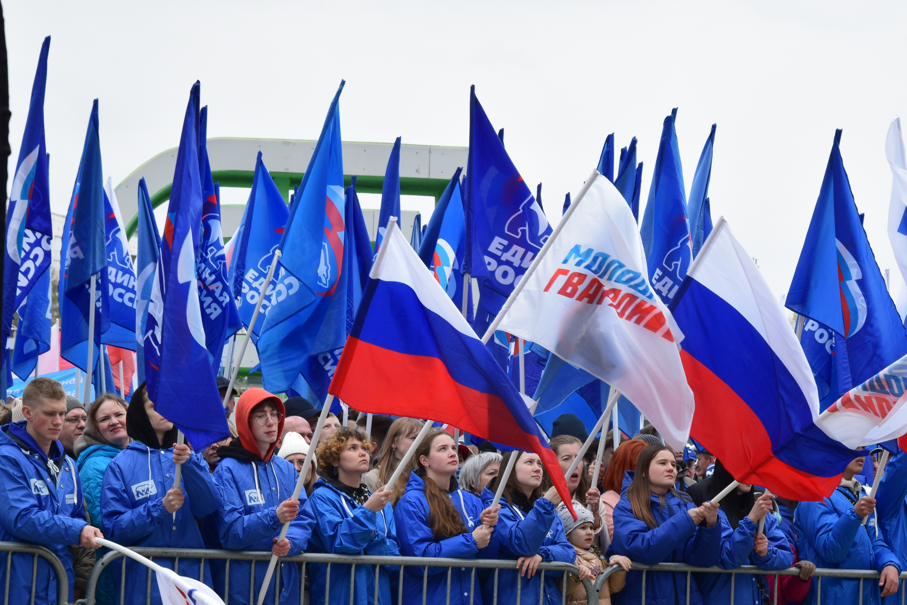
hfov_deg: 16.0
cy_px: 328
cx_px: 513
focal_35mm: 128
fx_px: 3226
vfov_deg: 10.7
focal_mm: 70
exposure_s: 1/250
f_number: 10
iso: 400
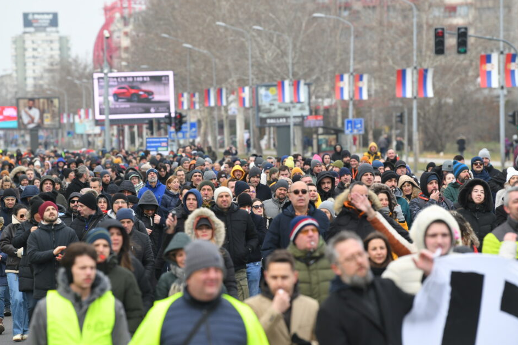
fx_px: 3122
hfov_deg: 9.5
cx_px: 243
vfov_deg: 6.3
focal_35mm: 217
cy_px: 179
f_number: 4.5
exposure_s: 1/1000
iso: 400
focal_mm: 200
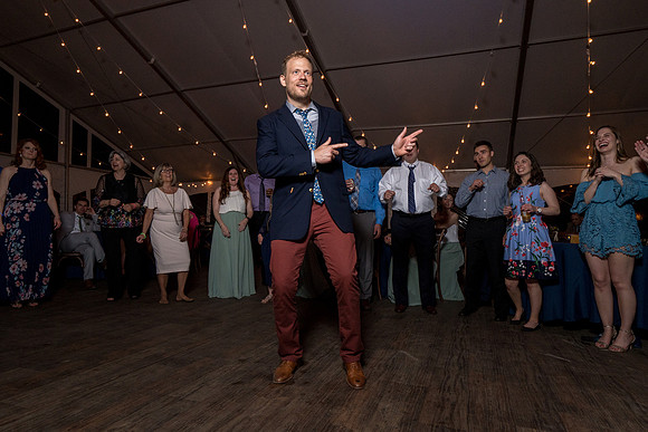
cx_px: 331
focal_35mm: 21
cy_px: 221
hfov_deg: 81.1
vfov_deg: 59.4
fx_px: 379
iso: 2000
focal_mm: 19
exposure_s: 1/200
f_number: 5.6
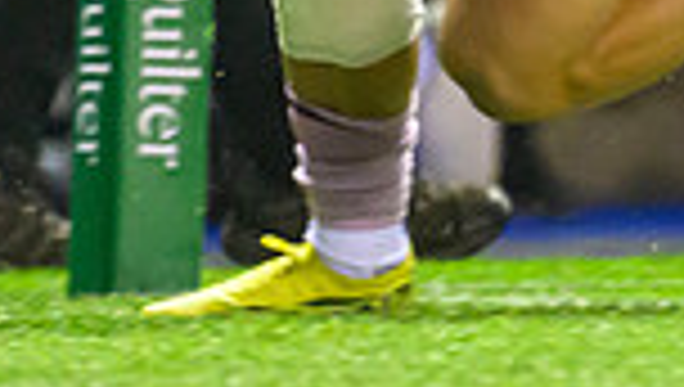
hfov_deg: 0.7
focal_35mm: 3223
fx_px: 58538
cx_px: 1107
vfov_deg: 0.4
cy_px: -423
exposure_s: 1/500
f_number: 4
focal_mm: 560
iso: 8000
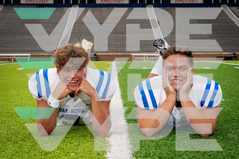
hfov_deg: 30.4
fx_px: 441
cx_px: 120
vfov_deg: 20.5
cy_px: 80
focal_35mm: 66
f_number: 8
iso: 320
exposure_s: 1/250
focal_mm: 64
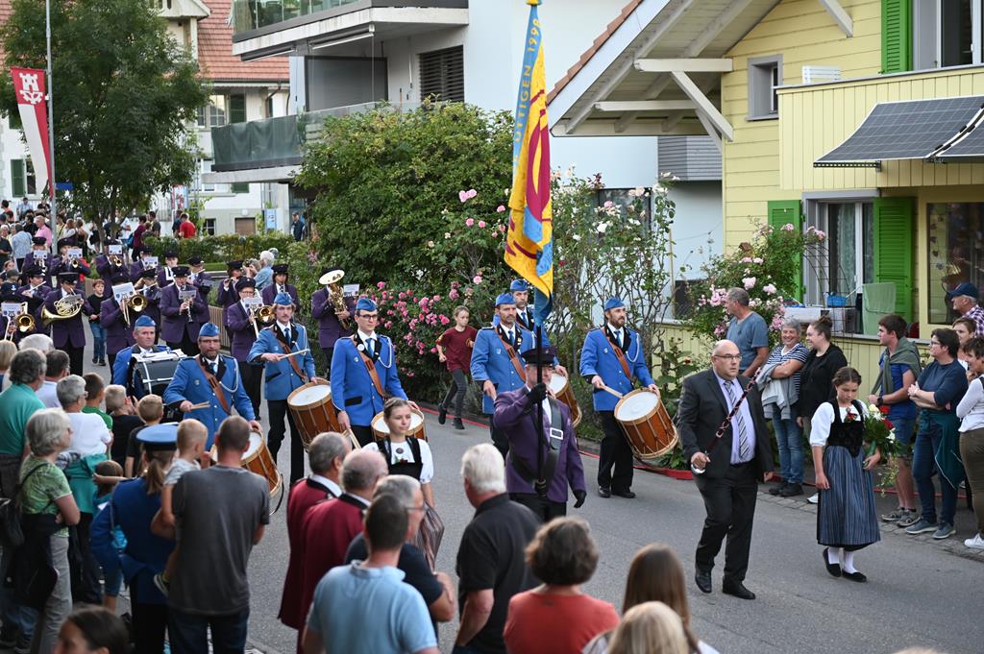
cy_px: 327
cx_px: 492
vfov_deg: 19.4
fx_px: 1912
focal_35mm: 70
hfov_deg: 28.9
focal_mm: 70
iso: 720
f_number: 2.8
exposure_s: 1/250
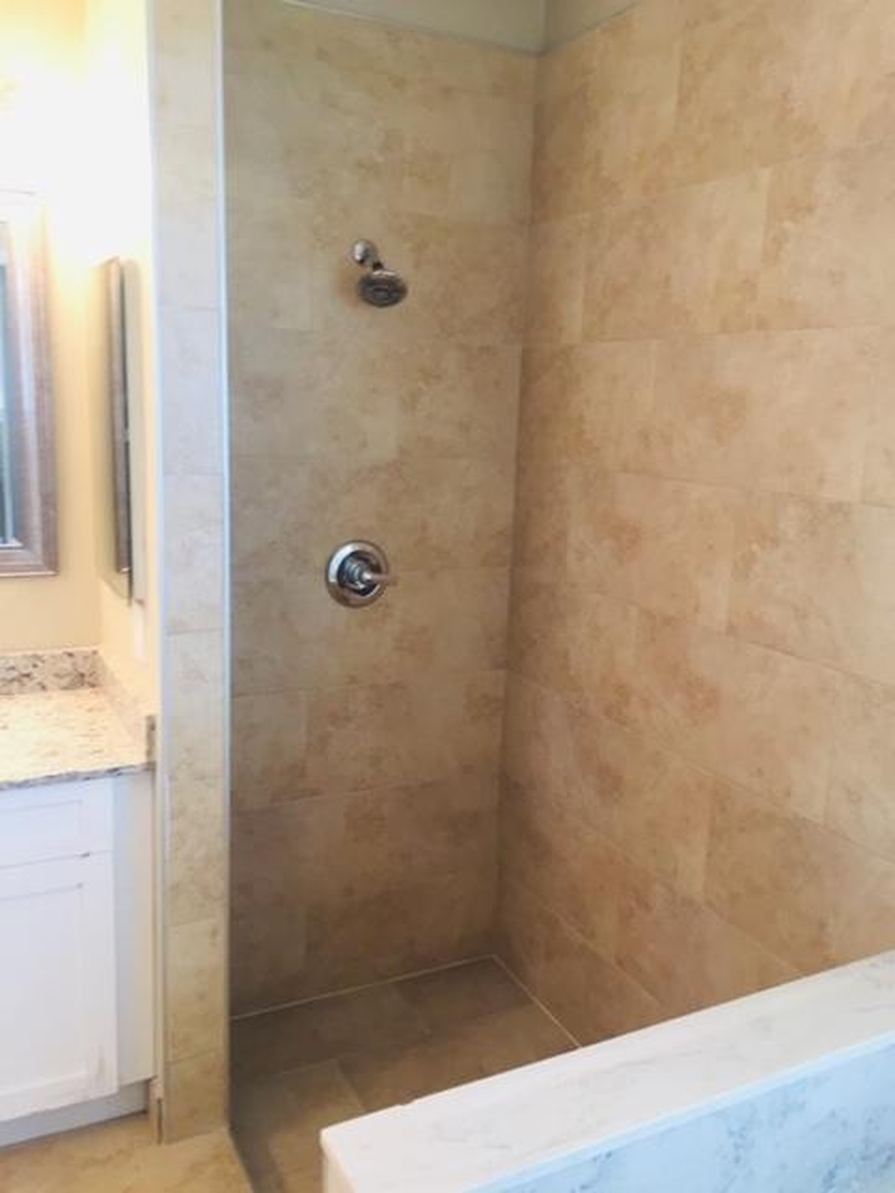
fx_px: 1000
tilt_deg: -8.6
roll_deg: +0.3
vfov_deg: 61.7
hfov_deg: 48.2
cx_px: 448
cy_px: 596
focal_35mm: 29
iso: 80
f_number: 2.2
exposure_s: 1/30
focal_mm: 4.15
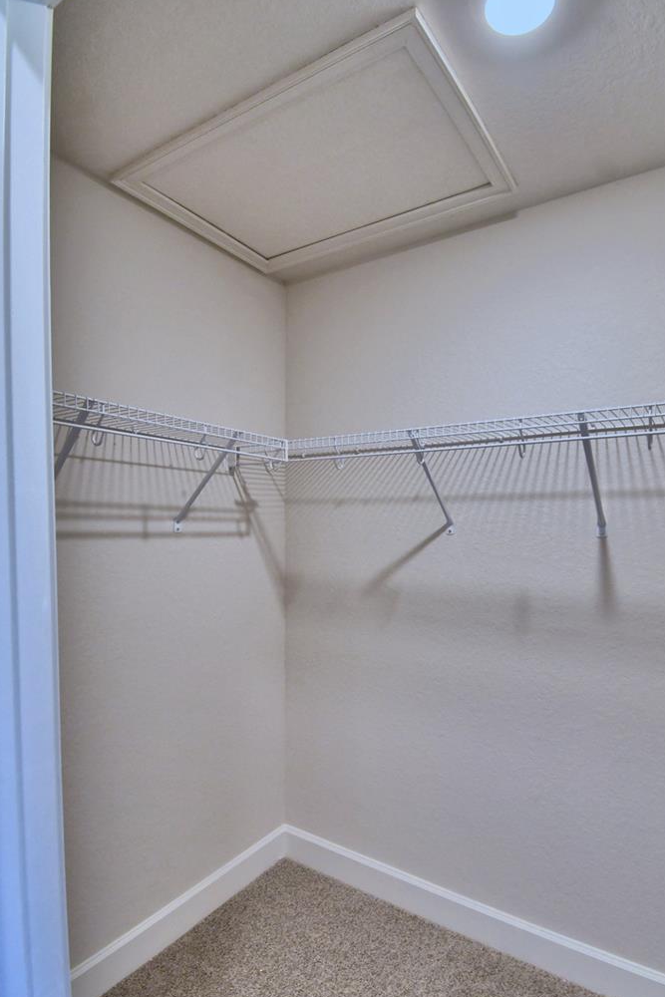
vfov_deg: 89.8
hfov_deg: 67.1
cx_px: 377
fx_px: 499
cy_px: 540
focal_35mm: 18
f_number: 4.5
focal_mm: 10
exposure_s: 1/40
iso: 400
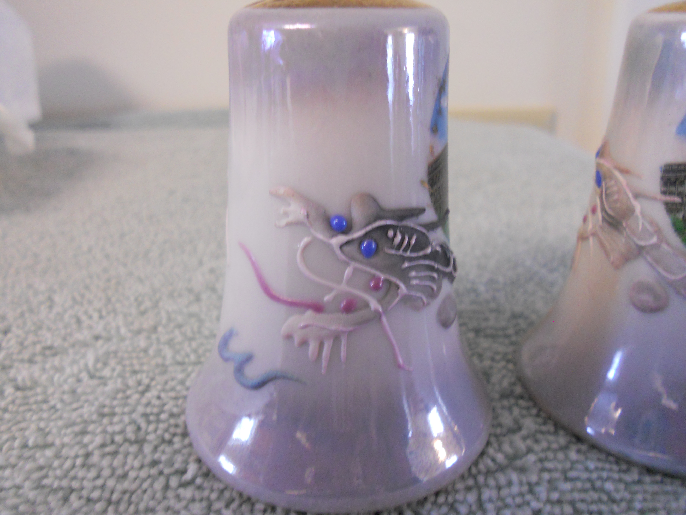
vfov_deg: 44.2
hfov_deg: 56.8
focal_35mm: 32
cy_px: 258
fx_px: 634
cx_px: 343
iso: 400
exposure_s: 1/20
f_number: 3.5
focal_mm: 5.8
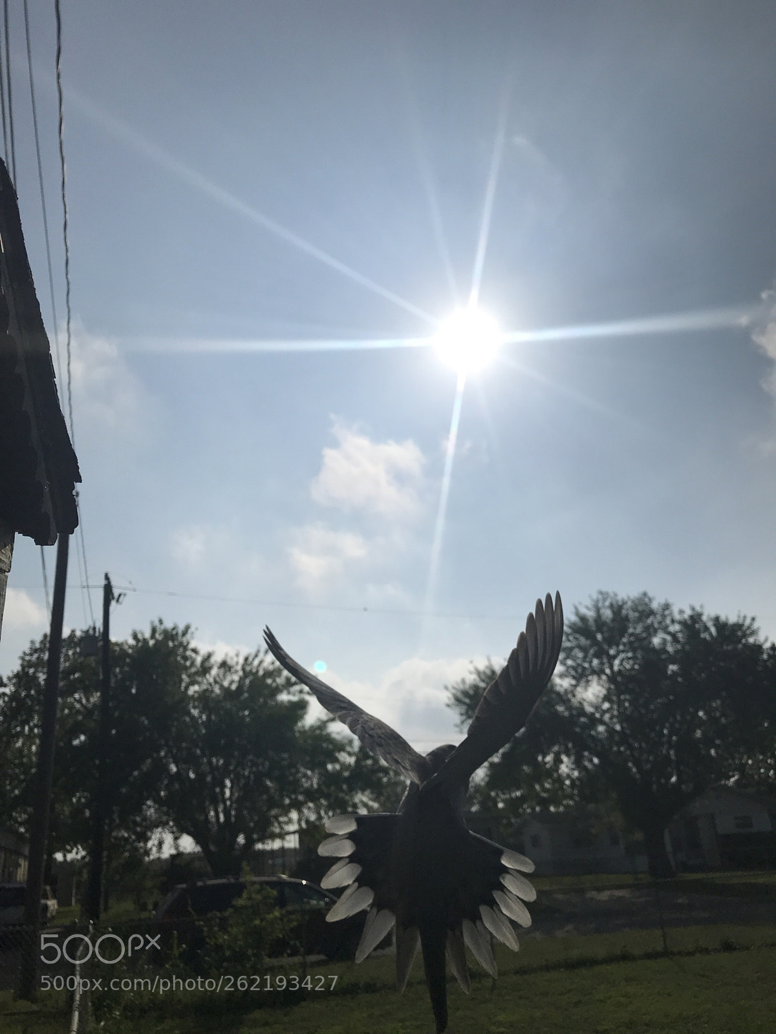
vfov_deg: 63.4
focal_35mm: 28
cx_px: 388
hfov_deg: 49.7
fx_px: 837
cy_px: 517
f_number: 1.8
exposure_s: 1/32258
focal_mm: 3.99
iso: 25
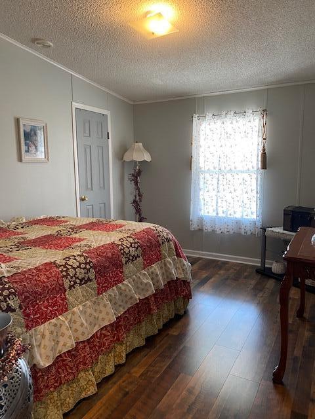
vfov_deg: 67.3
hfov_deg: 53.1
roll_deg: +0.8
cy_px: 210
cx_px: 158
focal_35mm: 26
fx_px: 315
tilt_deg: -6.9
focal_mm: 4.25
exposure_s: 1/60
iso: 125
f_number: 1.8
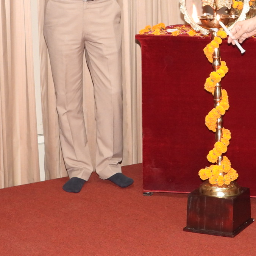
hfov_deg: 16.7
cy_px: 27
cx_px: 167
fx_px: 870
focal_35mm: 104
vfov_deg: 16.5
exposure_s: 1/30
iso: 200
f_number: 3.2
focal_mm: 6.3
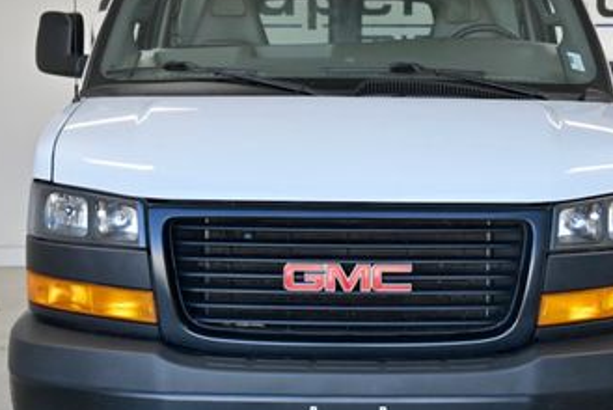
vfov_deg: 20.1
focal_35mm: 68
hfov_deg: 29.6
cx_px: 361
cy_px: 206
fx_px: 1159
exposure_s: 1/1600
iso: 2500
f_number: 4.5
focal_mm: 35
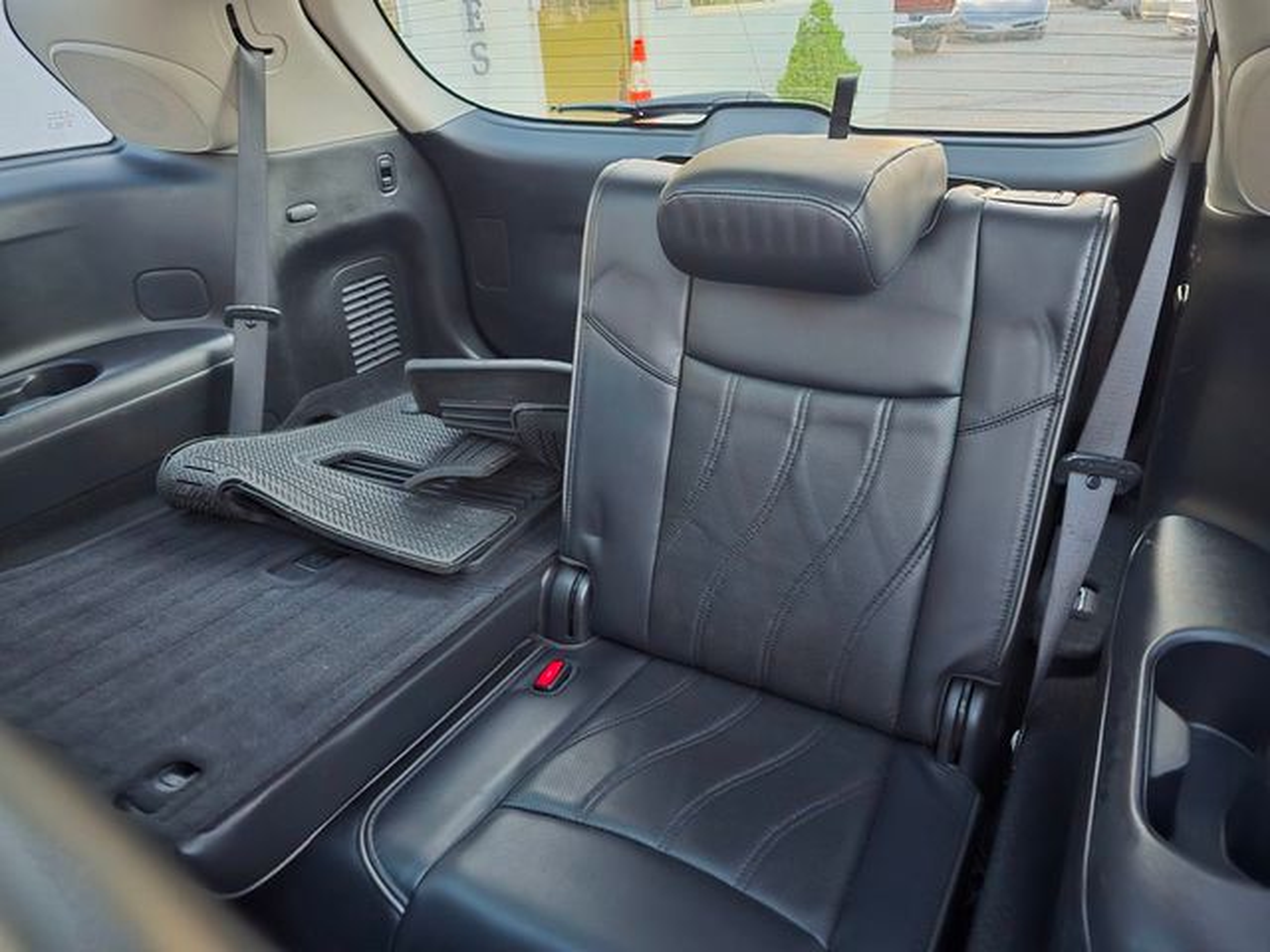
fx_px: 844
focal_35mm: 23
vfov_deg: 58.9
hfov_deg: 73.9
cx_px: 635
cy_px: 476
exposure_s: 1/40
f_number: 1.7
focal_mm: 6.3
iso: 2500
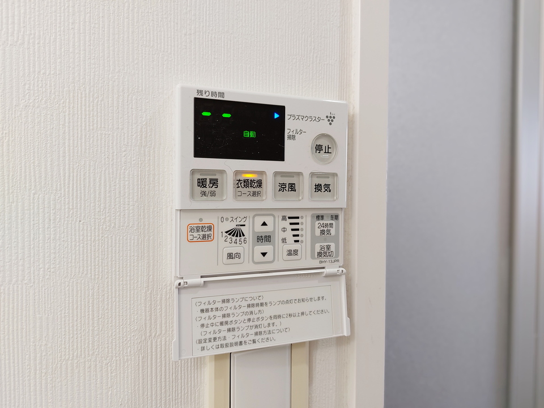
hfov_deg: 71.6
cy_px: 204
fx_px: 377
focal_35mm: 24
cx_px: 272
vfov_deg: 56.8
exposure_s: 1/30
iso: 32
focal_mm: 5.23
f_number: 1.8
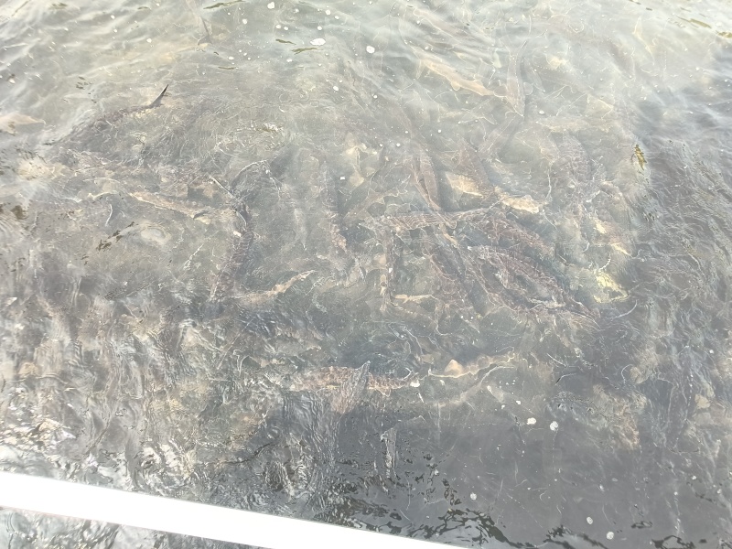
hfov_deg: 73.9
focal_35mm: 23
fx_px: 486
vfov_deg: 58.9
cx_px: 366
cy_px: 274
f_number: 1.88
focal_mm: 5.59
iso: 442
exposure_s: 1/100
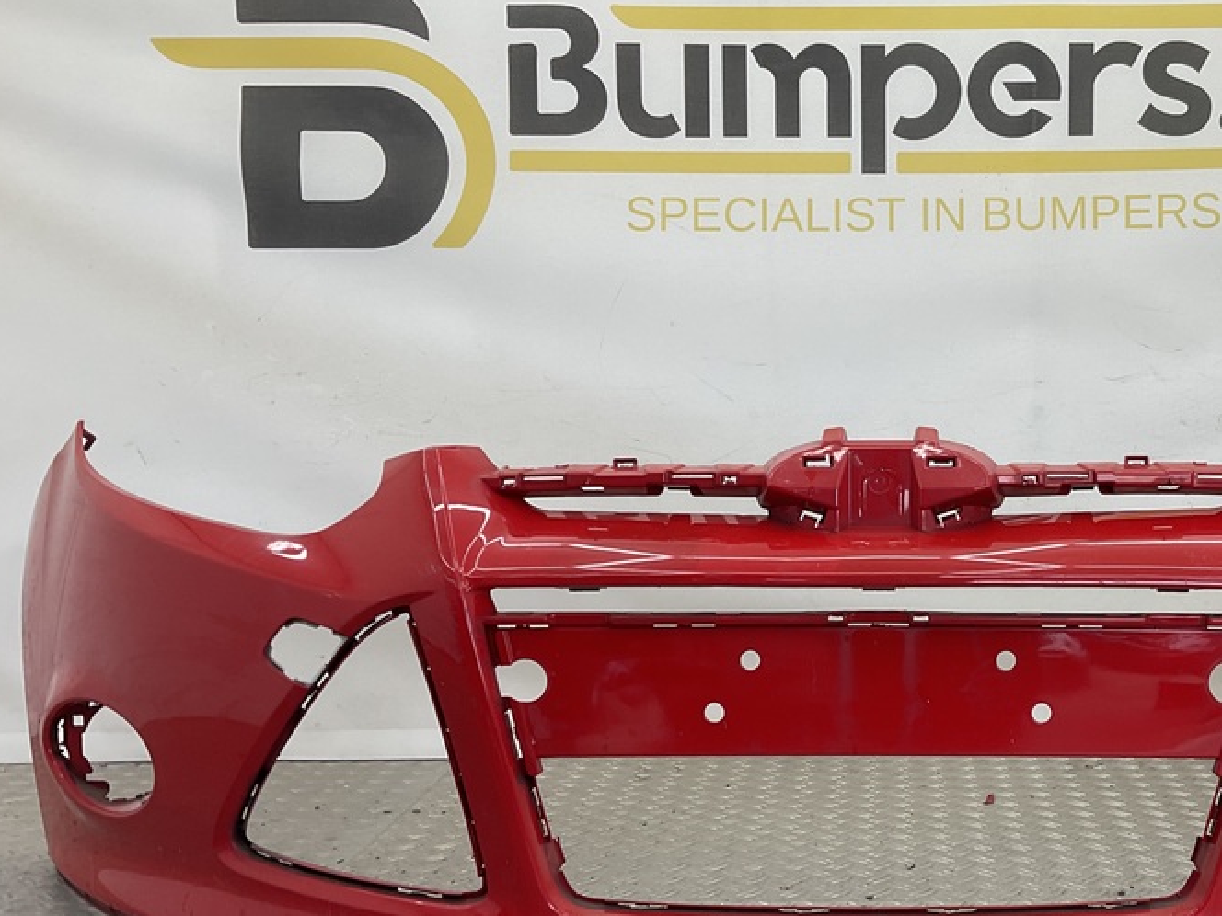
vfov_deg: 32.7
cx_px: 904
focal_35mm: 44
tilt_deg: -9.5
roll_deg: -0.3
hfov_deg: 41.8
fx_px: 1553
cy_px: 567
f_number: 1.8
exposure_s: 1/120
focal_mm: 3
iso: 20
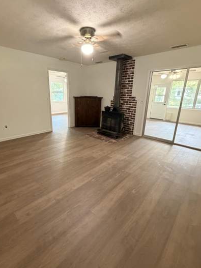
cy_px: 134
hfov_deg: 74.5
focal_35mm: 17
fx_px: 132
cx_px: 92
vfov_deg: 91.0
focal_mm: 2.22
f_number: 2.2
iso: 500
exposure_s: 1/60
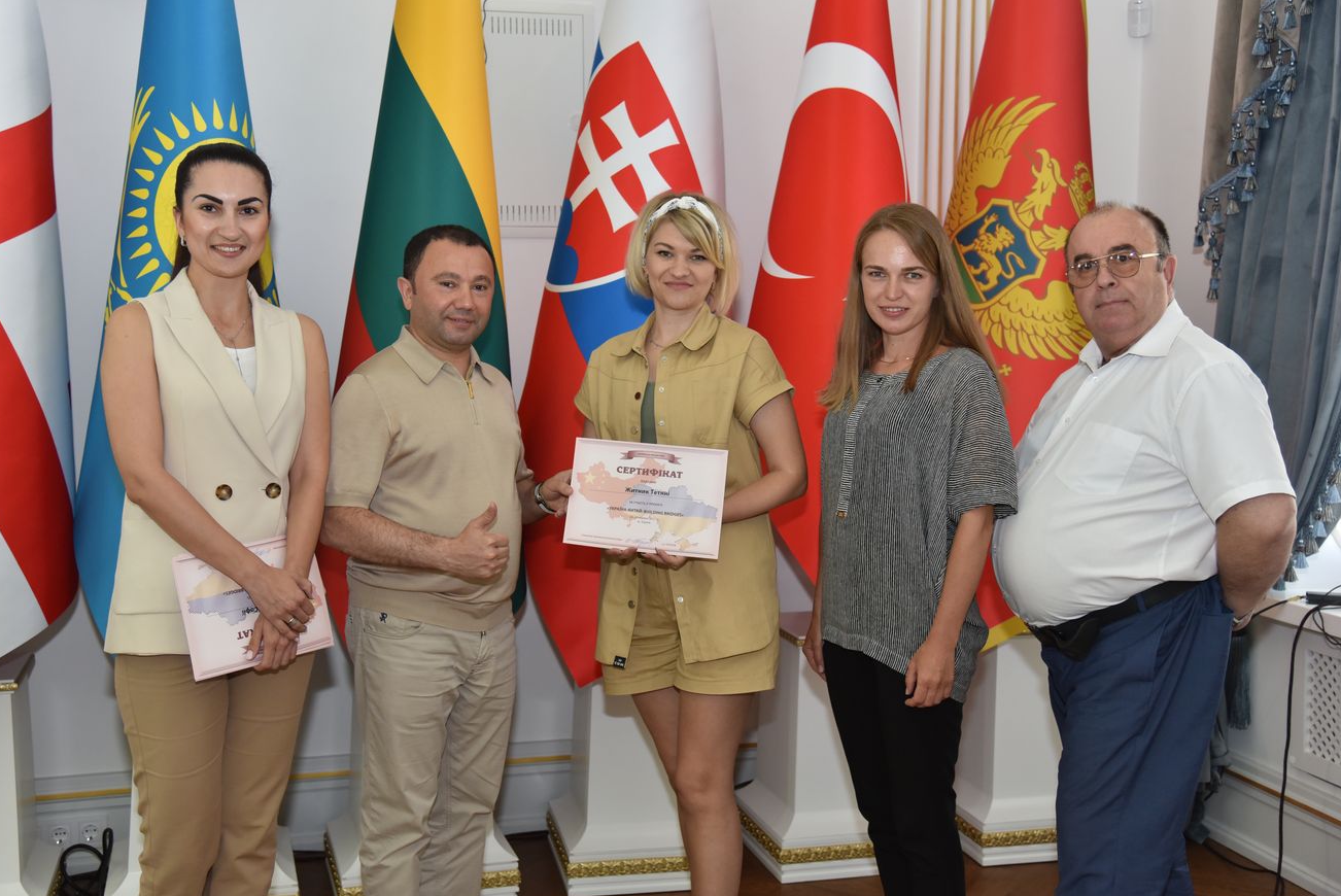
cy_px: 430
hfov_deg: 45.4
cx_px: 646
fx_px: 1603
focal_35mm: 43
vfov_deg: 31.2
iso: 800
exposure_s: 1/200
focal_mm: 40
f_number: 4
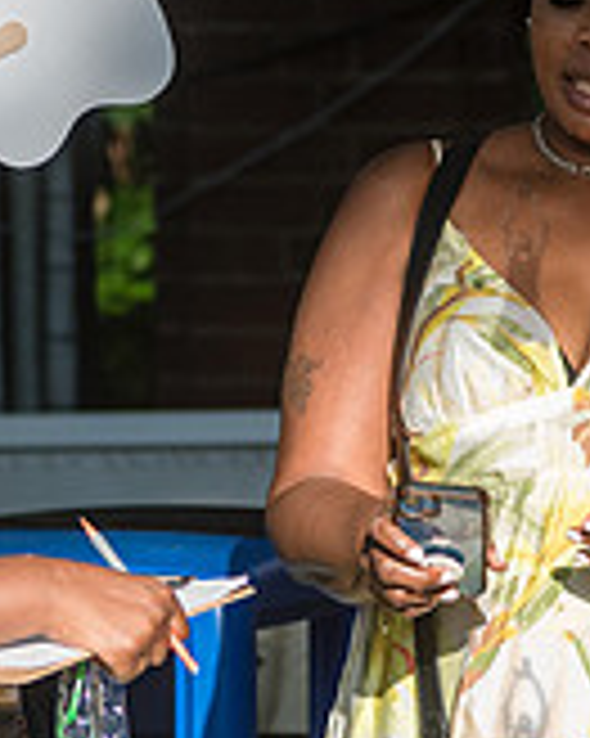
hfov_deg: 3.1
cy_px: 329
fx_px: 10902
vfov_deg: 3.9
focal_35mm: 499
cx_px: 645
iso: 500
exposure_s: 1/2000
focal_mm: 120
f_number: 4
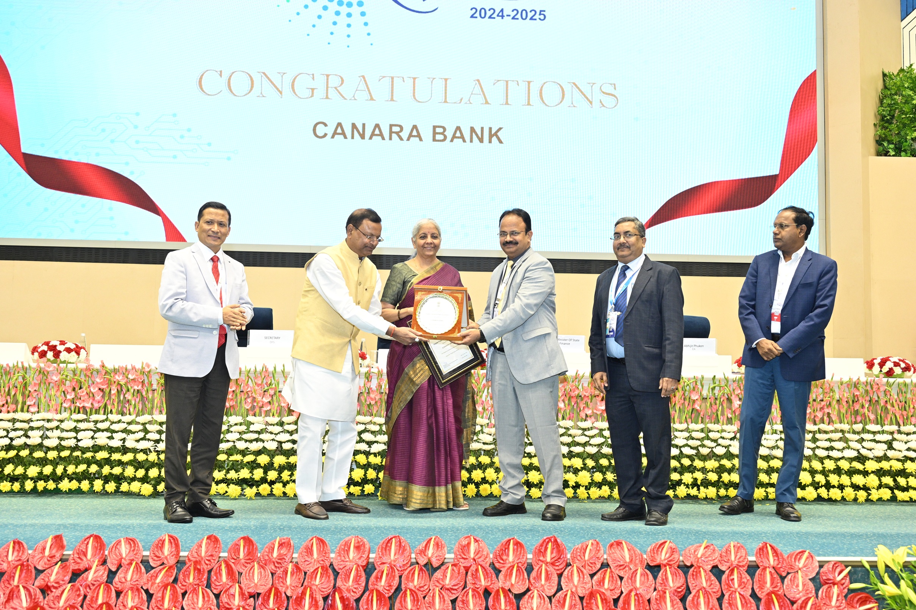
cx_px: 458
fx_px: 865
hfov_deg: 55.8
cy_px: 305
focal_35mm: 34
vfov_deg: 38.9
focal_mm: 34
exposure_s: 1/100
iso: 1600
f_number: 4
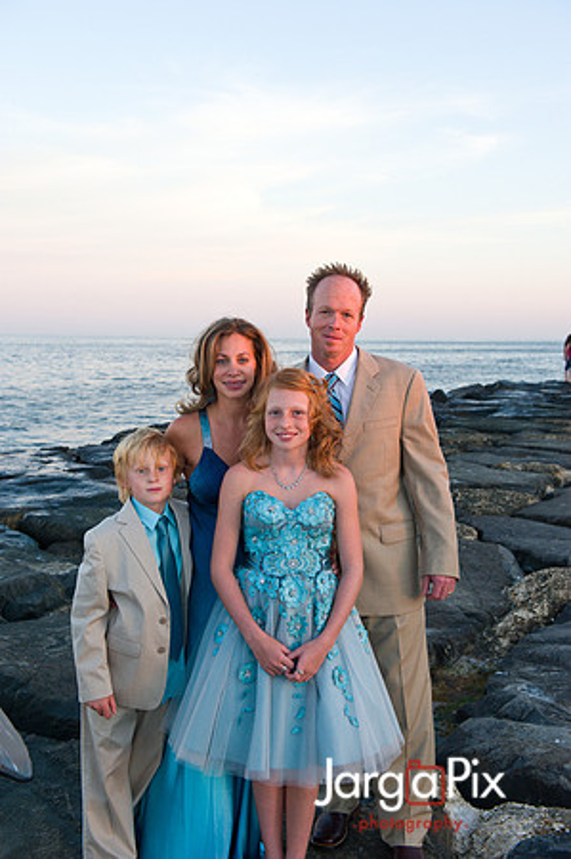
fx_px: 906
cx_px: 286
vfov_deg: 50.7
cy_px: 430
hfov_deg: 35.0
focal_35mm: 38
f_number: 5.6
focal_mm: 38
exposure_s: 1/200
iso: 800
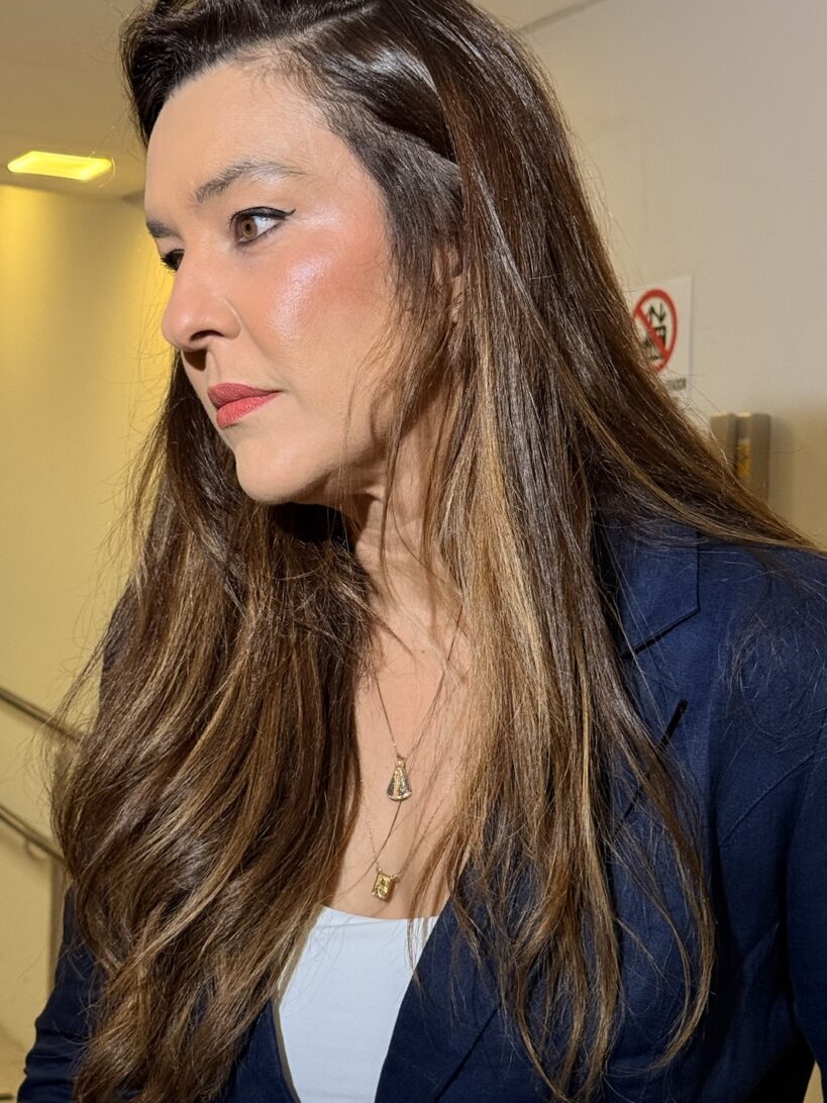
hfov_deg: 21.6
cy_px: 623
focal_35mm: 68
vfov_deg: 28.5
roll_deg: -1.5
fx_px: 2166
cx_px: 408
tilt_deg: -0.5
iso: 80
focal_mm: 6.76
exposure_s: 1/85
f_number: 1.78
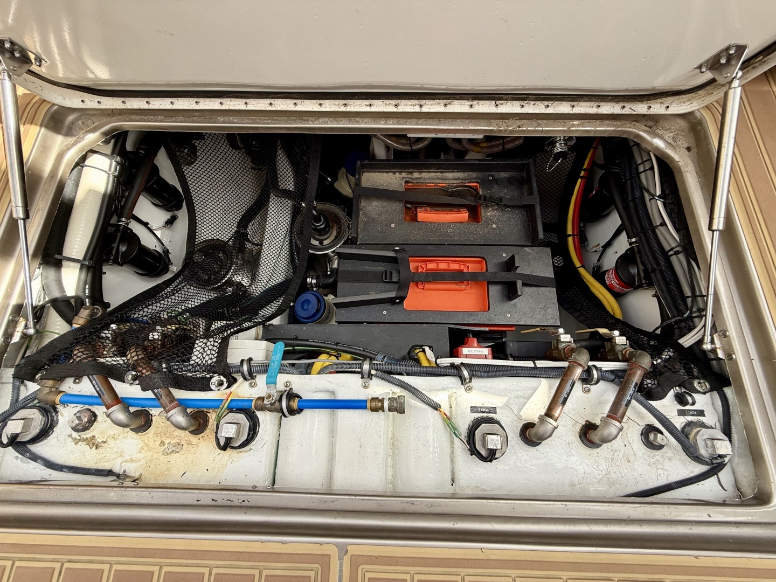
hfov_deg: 102.1
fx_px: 314
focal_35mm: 14
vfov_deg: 85.7
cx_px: 388
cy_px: 291
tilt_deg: -76.2
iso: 64
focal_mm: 2.22
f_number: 2.2
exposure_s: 1/290
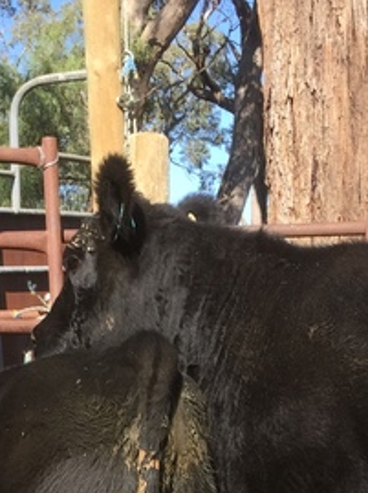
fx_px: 1350
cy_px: 687
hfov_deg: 15.5
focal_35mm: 95
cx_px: 101
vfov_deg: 18.8
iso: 32
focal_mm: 4.15
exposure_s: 1/682
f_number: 2.2
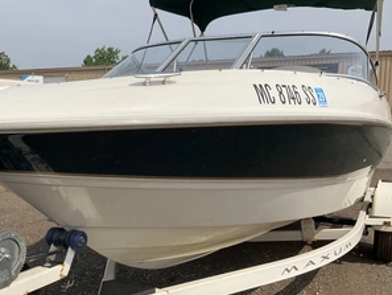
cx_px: 169
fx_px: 442
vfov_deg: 36.7
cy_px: 177
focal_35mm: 39
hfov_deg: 47.7
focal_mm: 3
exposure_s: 1/2959
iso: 25
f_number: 1.8
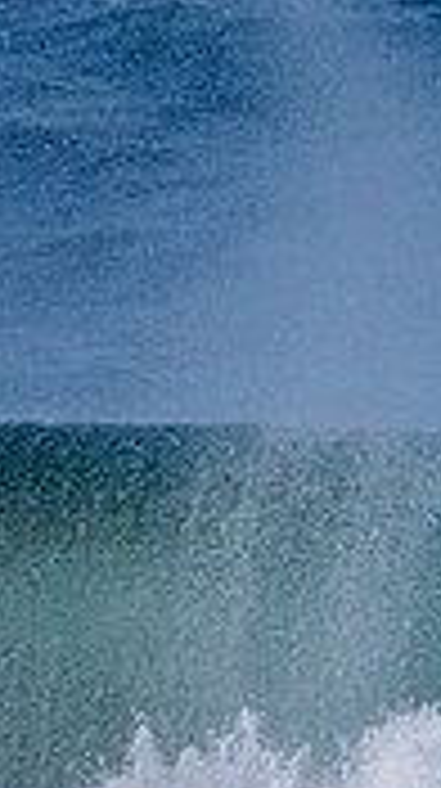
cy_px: 790
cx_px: 1184
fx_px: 54338
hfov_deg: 0.5
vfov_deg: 0.8
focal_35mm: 2605
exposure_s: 1/2000
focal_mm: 500
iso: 280
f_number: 5.6
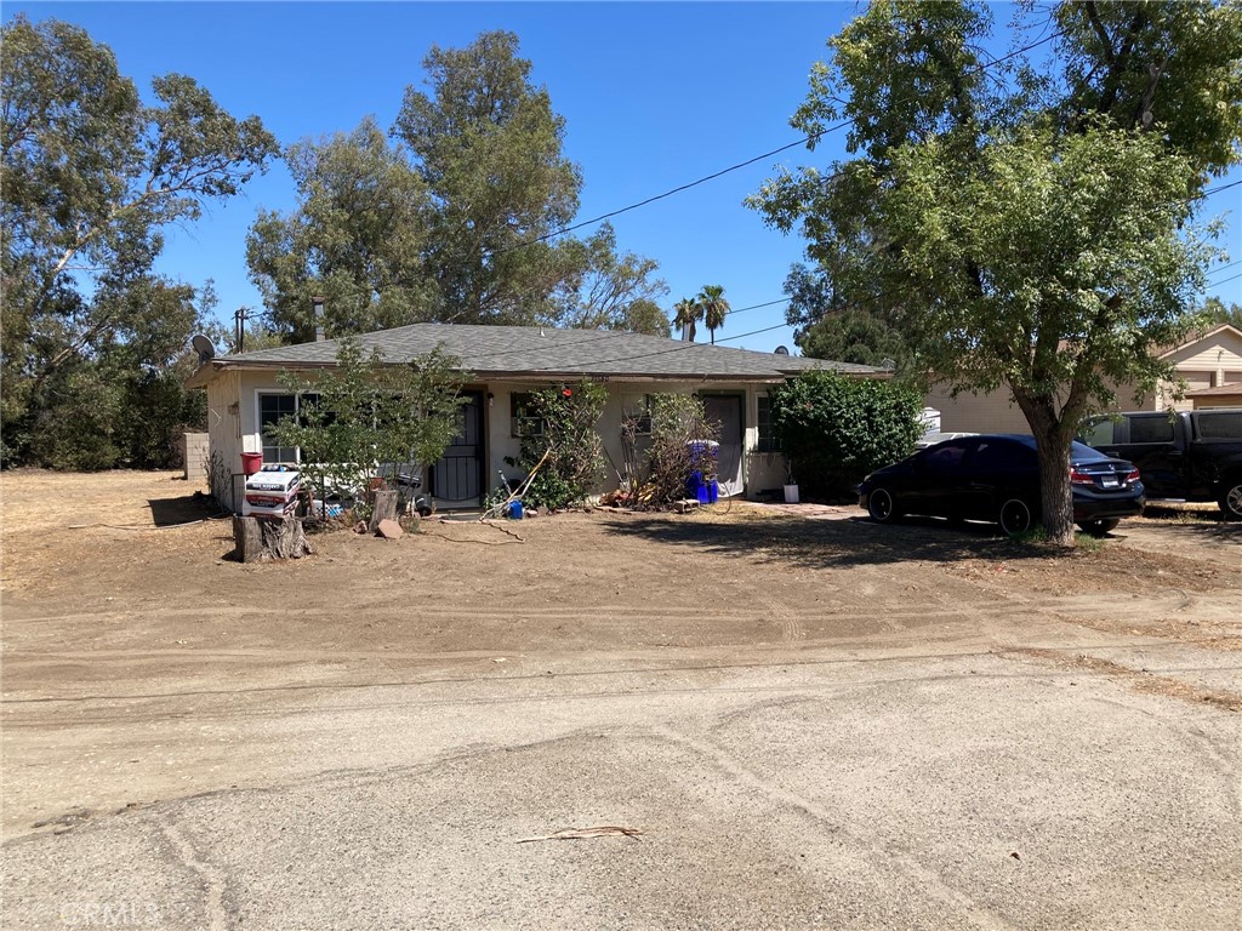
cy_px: 466
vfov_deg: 49.7
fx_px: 1005
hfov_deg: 63.4
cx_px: 621
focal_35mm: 28
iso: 20
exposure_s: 1/1736
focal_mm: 3.99
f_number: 1.8
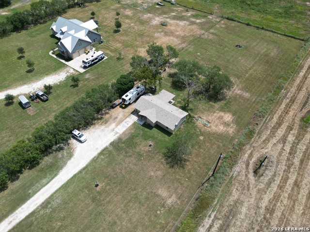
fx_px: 215
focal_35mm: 24
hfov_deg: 71.6
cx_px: 155
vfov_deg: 56.8
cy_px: 116
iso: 130
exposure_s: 1/3200
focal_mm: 6.72
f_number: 1.7
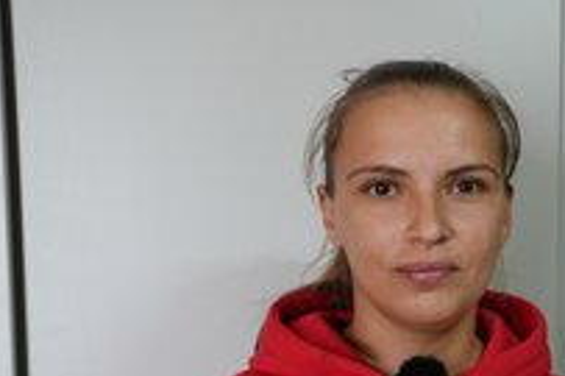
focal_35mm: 73
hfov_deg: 26.6
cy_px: 347
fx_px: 1145
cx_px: 526
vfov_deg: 18.3
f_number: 4
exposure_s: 1/160
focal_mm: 37
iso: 3200
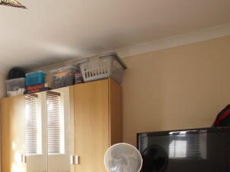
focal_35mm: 33
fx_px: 219
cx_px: 11
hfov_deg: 47.9
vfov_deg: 40.1
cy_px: 151
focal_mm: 10
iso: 500
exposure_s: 1/60
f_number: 4
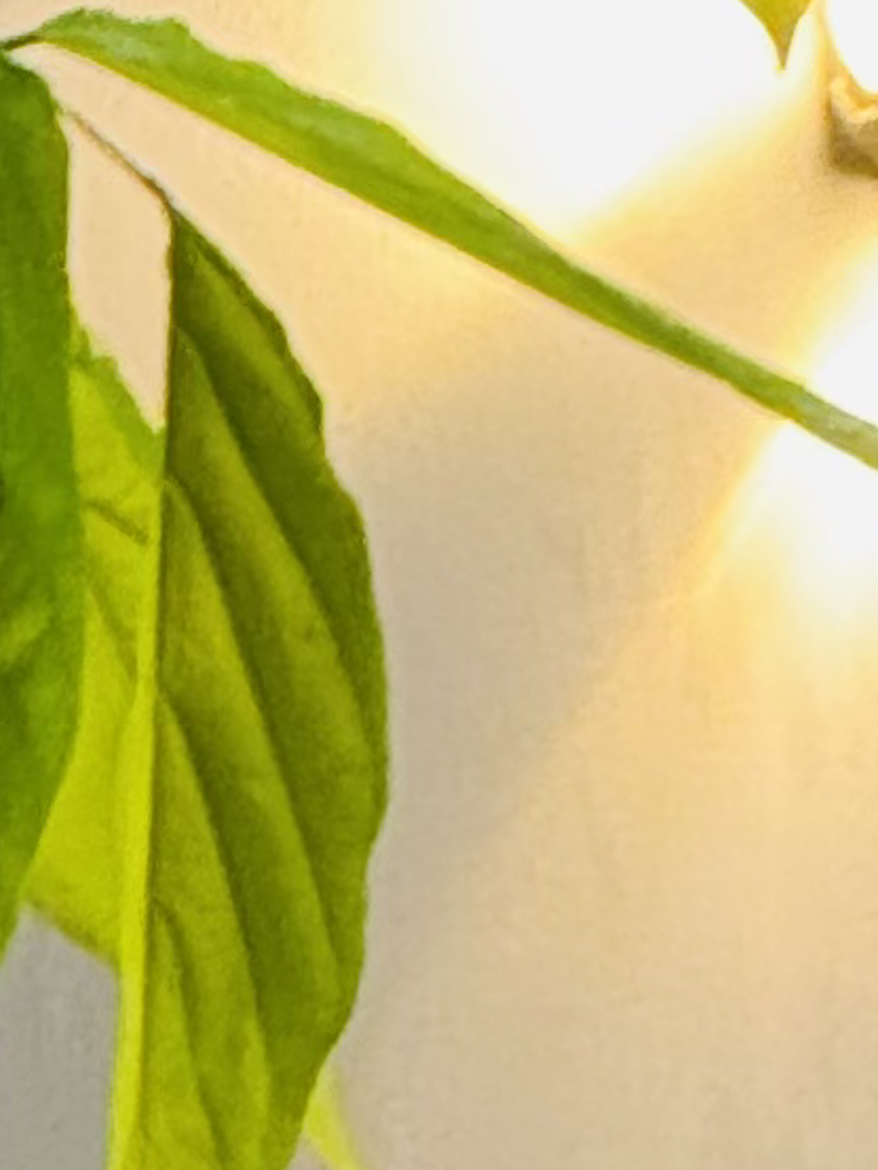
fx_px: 29501
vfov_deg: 2.2
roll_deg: +2.7
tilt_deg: -1.0
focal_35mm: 873
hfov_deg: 1.7
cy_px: 3901
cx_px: 2208
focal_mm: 15.66
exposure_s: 1/33
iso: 640
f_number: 2.8
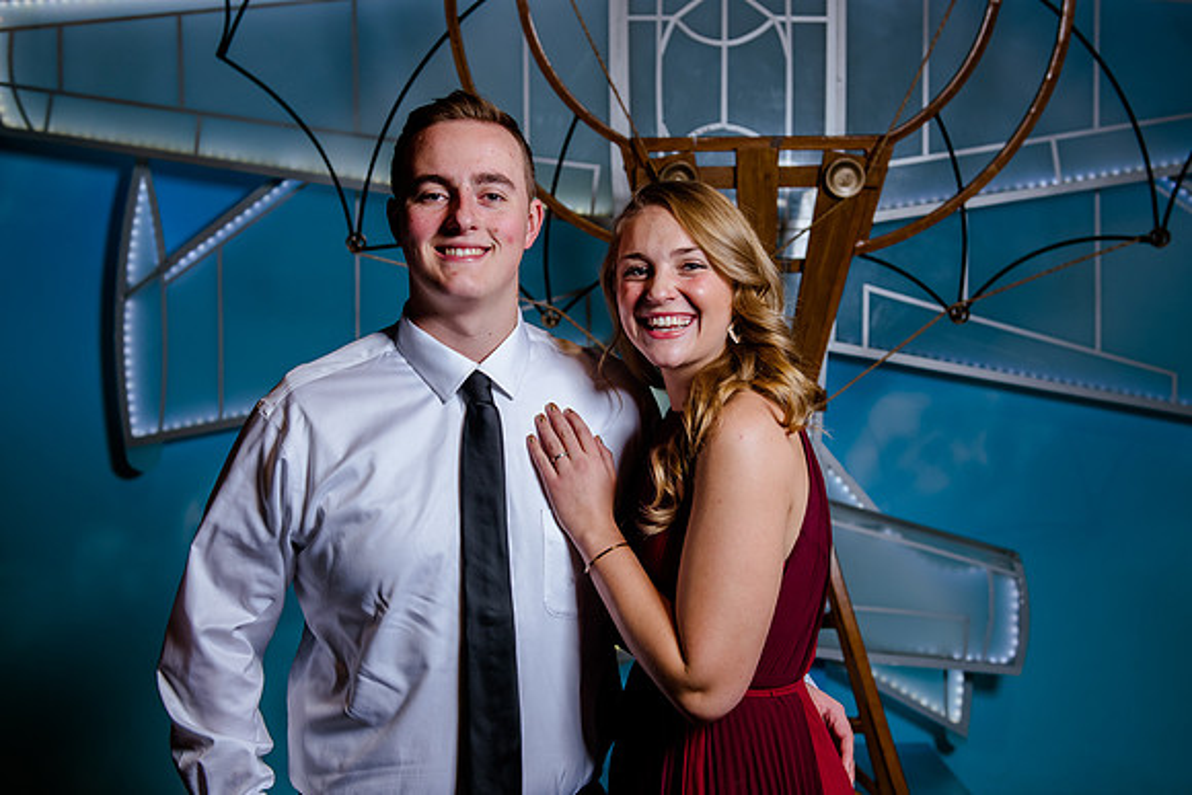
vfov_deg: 28.0
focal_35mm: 48
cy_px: 344
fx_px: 1594
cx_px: 596
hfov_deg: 41.0
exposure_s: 1/125
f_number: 4
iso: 400
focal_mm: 40
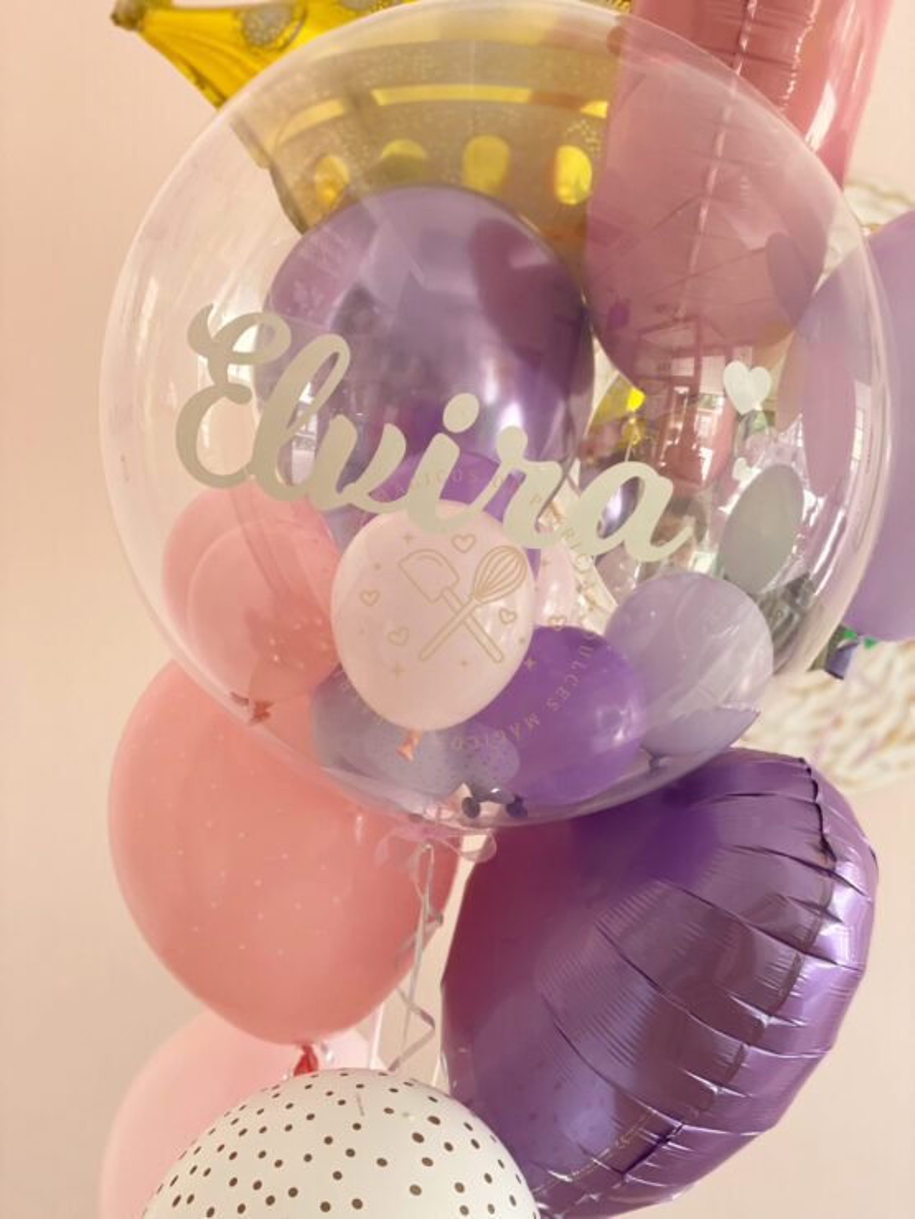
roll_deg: -10.4
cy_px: 610
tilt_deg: -0.9
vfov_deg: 36.8
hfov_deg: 28.0
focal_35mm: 52
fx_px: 1833
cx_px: 458
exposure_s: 1/122
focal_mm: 6
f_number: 2
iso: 100
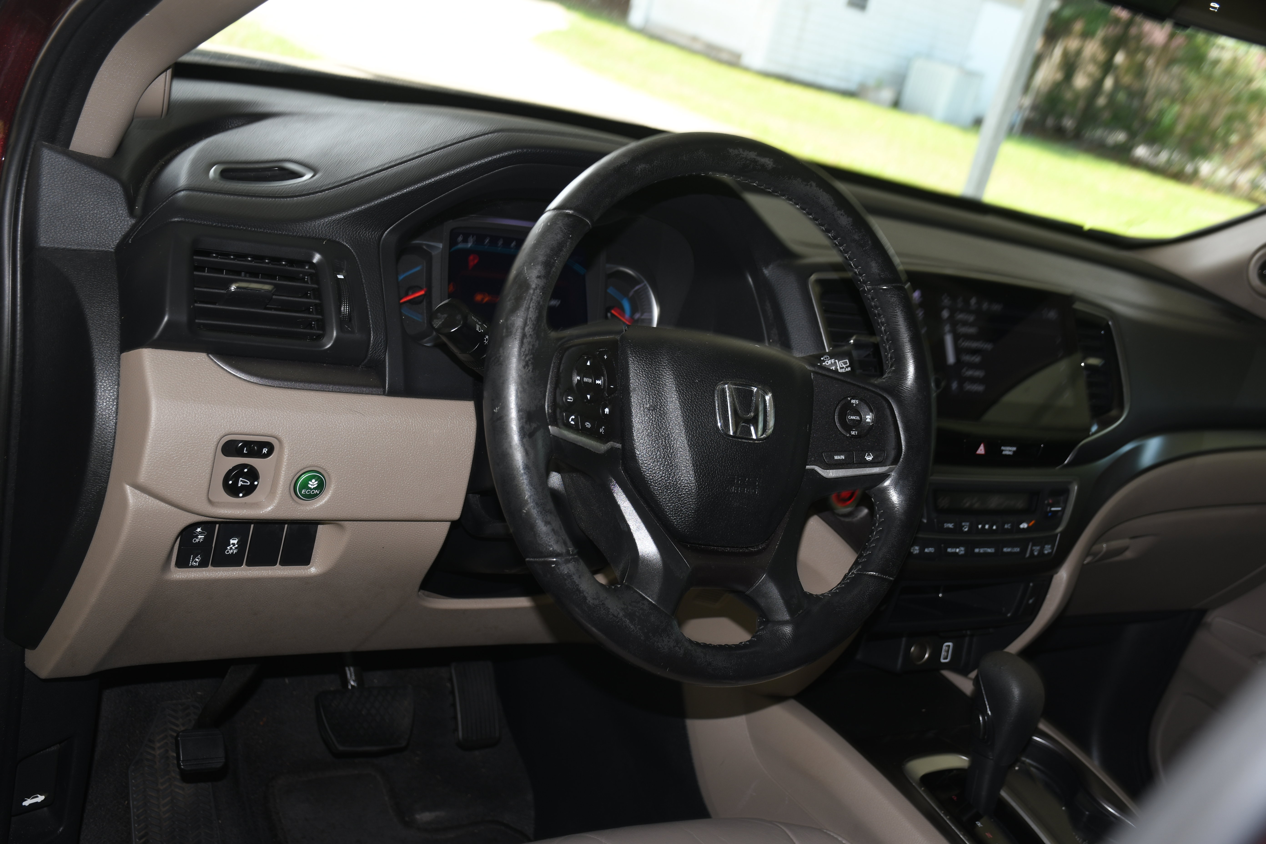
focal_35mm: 40
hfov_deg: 48.5
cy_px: 422
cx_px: 633
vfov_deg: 33.4
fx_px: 1407
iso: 100
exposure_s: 1/60
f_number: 4
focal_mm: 27
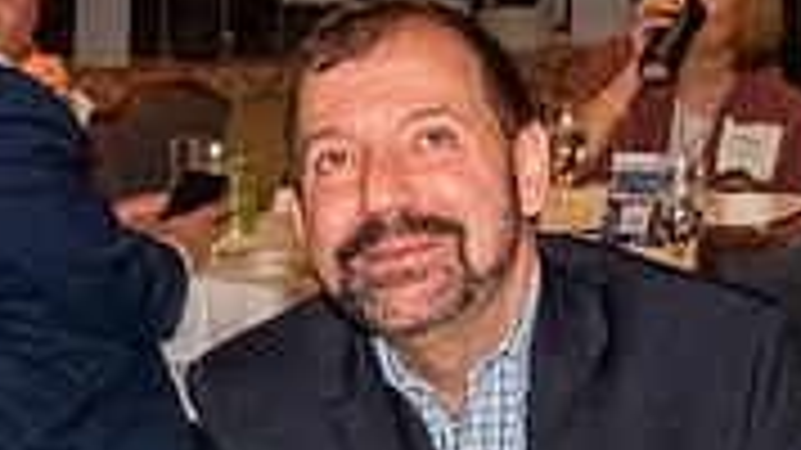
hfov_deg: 11.8
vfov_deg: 6.8
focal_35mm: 178
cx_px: -212
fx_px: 3779
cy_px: 470
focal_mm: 35
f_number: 10
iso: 6400
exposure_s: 1/100
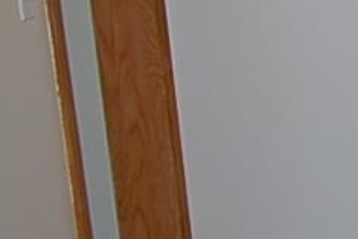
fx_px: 1144
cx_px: 949
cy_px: 116
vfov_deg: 11.9
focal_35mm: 115
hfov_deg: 12.4
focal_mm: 12
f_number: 4
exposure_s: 1/60
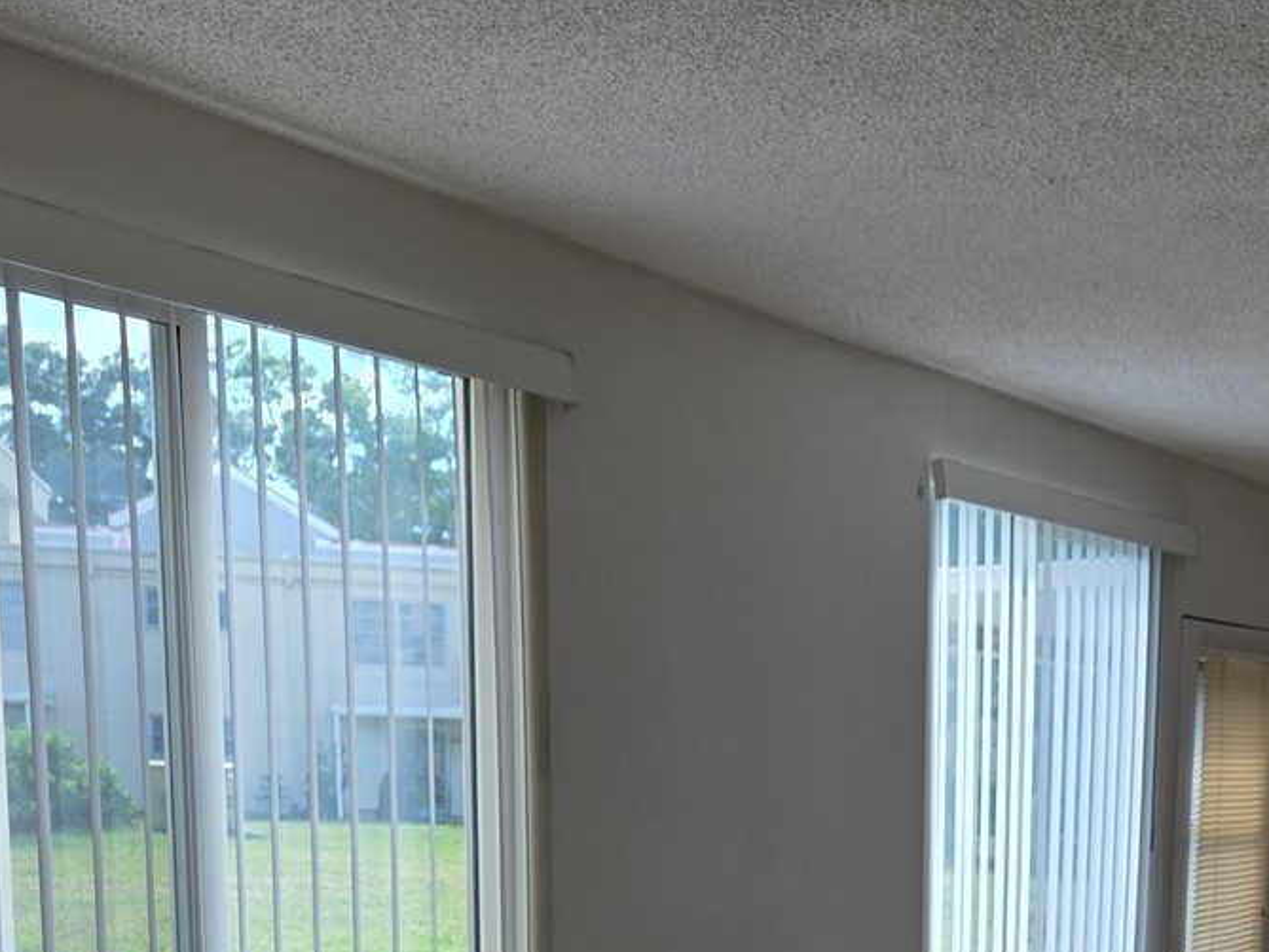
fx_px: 2017
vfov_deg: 24.4
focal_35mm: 55
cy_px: 1102
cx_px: 996
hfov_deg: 34.0
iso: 32
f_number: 1.7
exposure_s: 1/359
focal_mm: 6.25
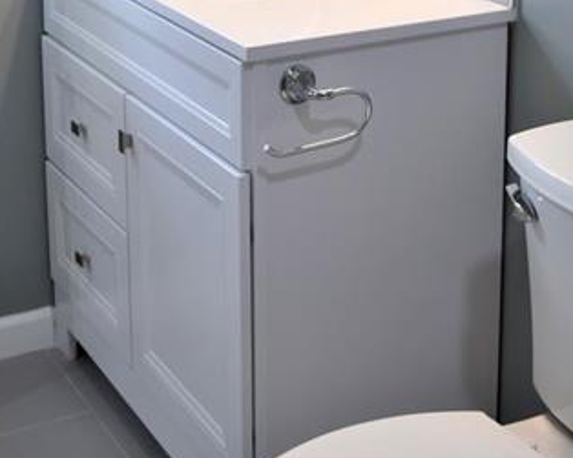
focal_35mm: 79
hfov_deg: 24.1
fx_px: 1342
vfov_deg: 18.3
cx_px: 301
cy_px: -104
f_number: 4.5
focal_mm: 23
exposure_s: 1/80
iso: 400
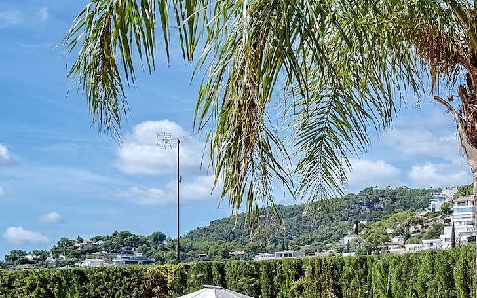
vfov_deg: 16.4
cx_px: 429
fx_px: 1001
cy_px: 341
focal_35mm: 77
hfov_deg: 25.9
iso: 200
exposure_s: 1/220
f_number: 11
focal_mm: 14.5
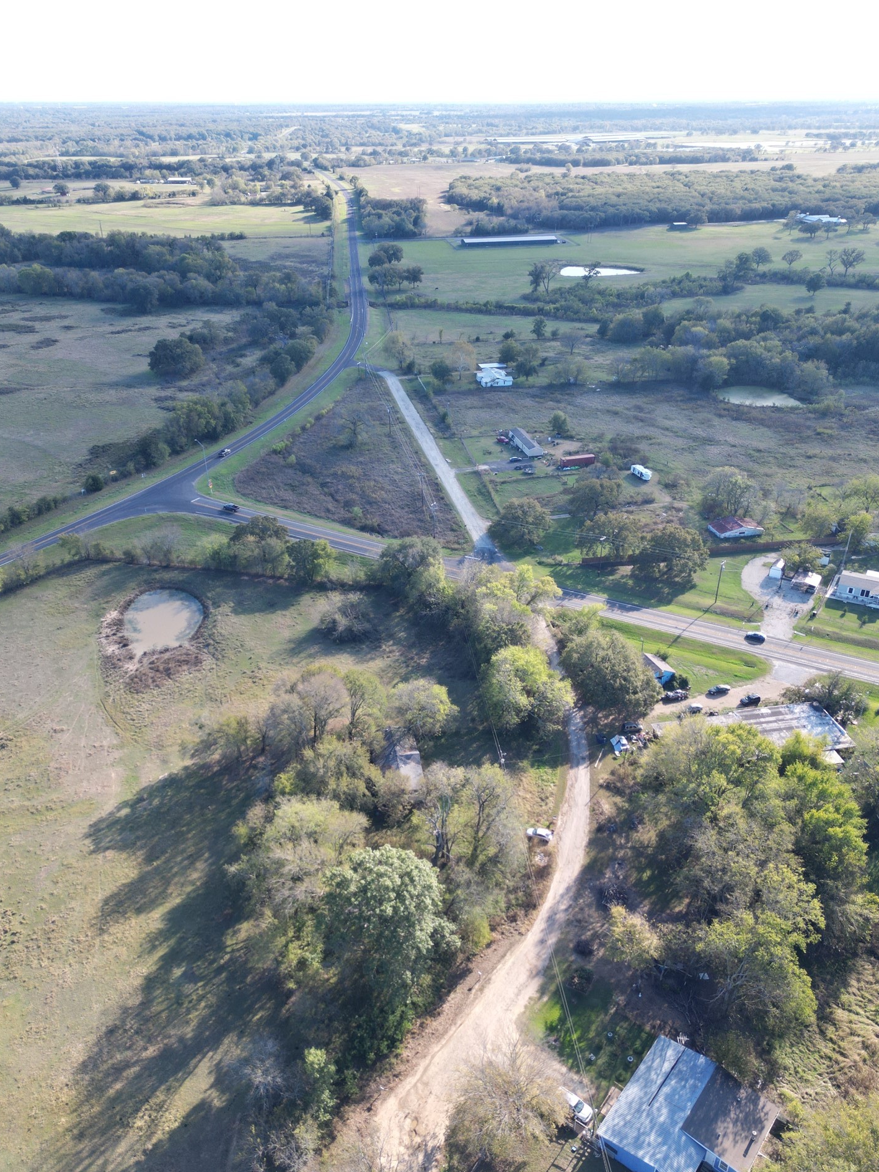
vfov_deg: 67.3
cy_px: 607
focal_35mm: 26
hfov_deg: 53.1
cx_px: 429
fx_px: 880
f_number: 1.7
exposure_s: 1/640
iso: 100
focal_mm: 6.72
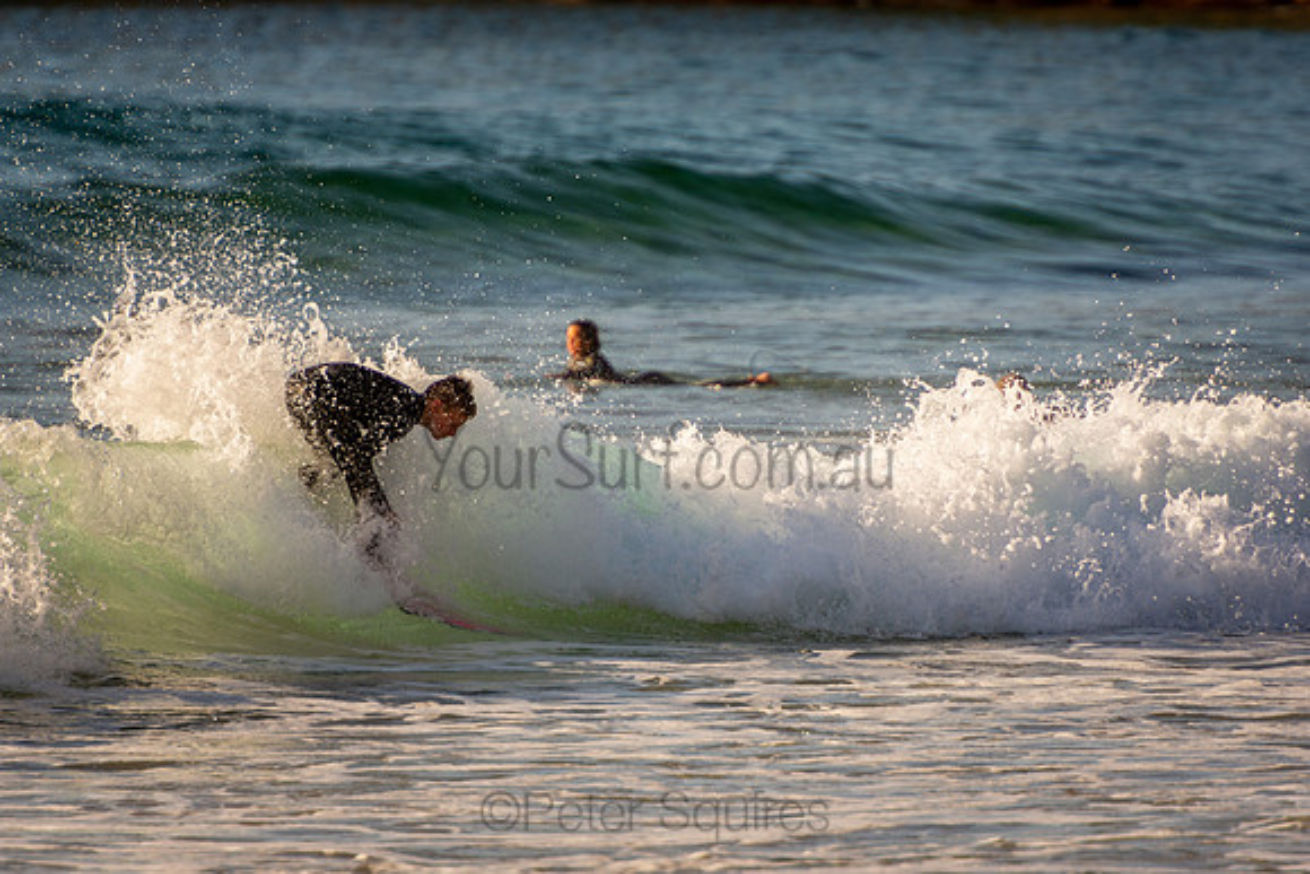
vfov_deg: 2.3
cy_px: 437
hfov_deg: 3.4
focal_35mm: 600
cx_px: 655
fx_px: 21837
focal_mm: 400
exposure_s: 1/1250
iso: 320
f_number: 5.6
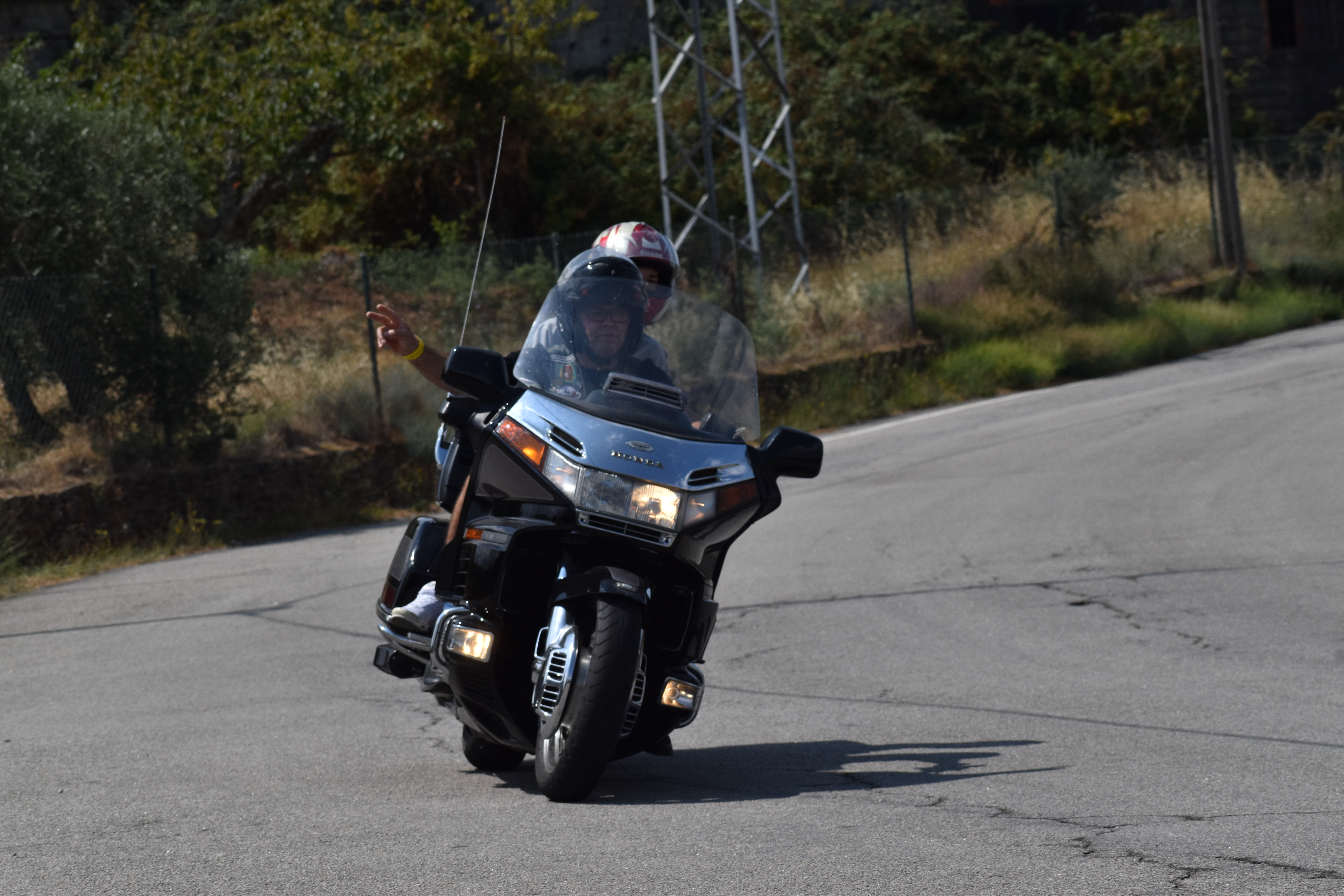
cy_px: 448
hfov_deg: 14.4
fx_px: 5320
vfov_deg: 9.6
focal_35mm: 142
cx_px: 672
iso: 200
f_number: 8
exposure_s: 1/2000
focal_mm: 95
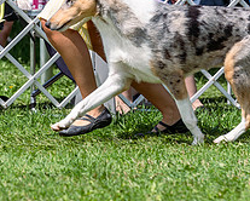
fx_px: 4532
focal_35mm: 612
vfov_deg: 2.5
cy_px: -11
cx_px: 102
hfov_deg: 3.2
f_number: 5
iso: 100
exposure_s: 1/1000
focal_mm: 200
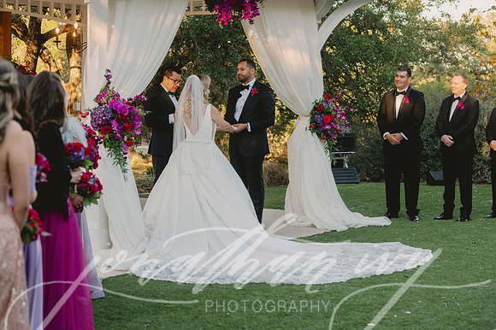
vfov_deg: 17.5
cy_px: 165
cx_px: 248
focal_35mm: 78
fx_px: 1074
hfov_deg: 26.0
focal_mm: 78
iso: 320
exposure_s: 1/250
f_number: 2.8
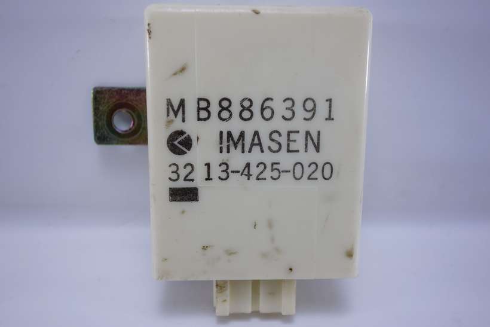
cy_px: 164
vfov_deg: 42.3
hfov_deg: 60.3
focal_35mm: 31
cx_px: 245
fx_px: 422
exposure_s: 1/100
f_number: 3.2
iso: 125
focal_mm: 11.6
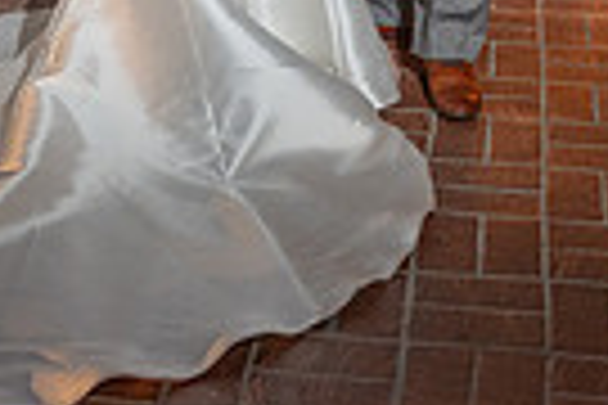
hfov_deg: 19.7
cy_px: -286
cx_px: 432
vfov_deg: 12.3
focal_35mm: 103
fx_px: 1739
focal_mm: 24
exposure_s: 1/100
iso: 800
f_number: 2.8
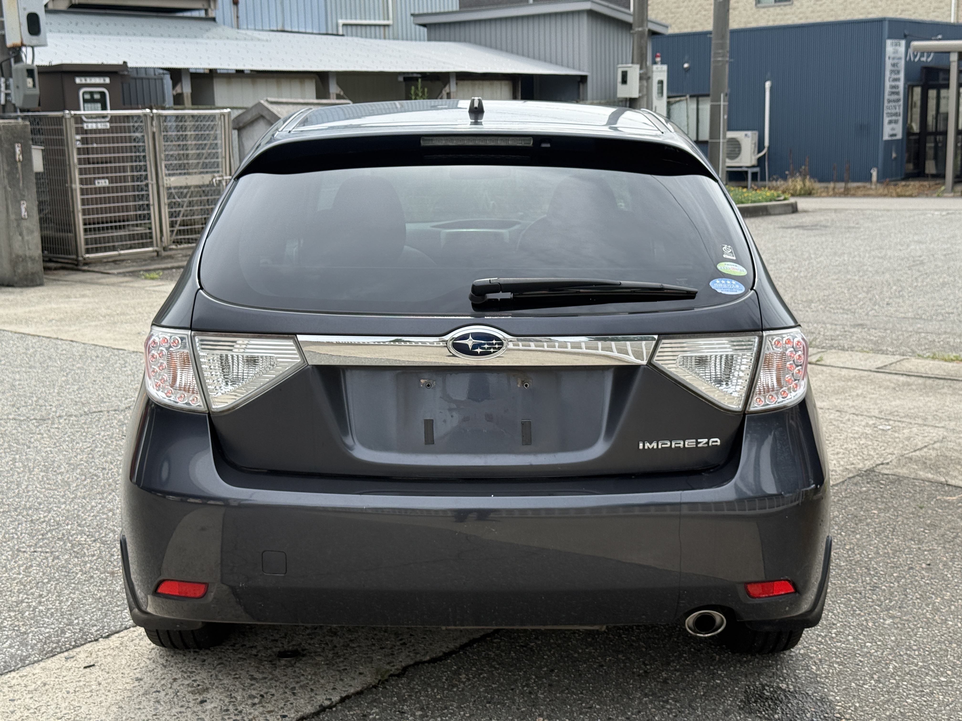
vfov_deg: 30.3
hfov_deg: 39.7
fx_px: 1334
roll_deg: +1.6
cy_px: 360
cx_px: 481
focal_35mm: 48
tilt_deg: -10.1
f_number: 1.78
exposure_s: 1/2762
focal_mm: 6.76
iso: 80
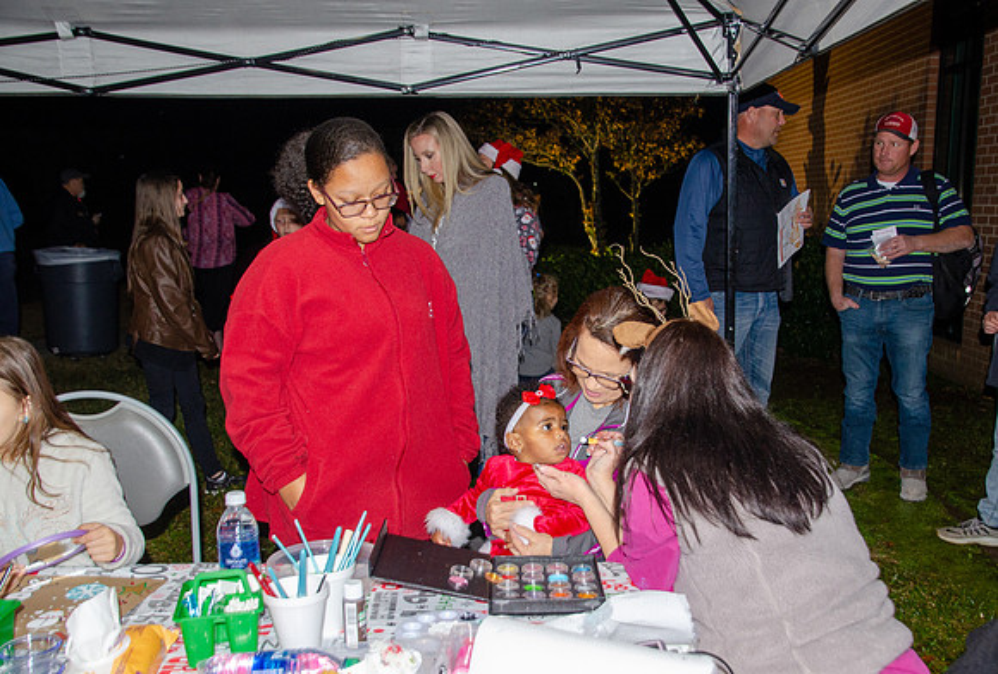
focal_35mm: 37
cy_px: 372
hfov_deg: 51.6
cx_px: 562
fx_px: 1029
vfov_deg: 36.3
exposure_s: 1/60
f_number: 4
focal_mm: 22
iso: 400
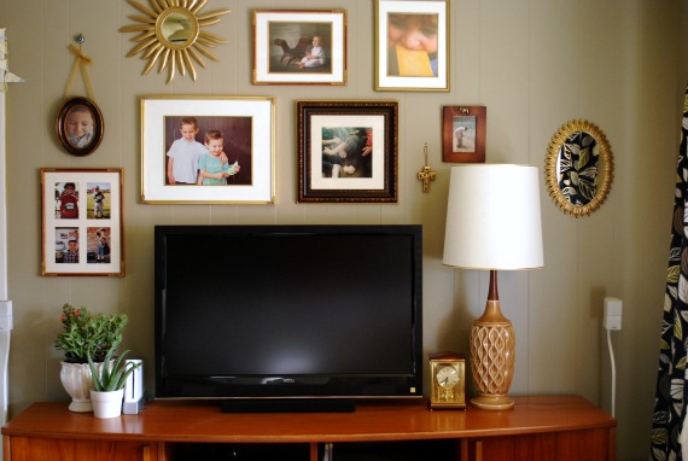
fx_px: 919
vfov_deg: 28.2
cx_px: 344
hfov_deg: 41.1
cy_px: 230
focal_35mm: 48
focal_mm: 32
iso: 1250
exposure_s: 1/30
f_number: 4.8
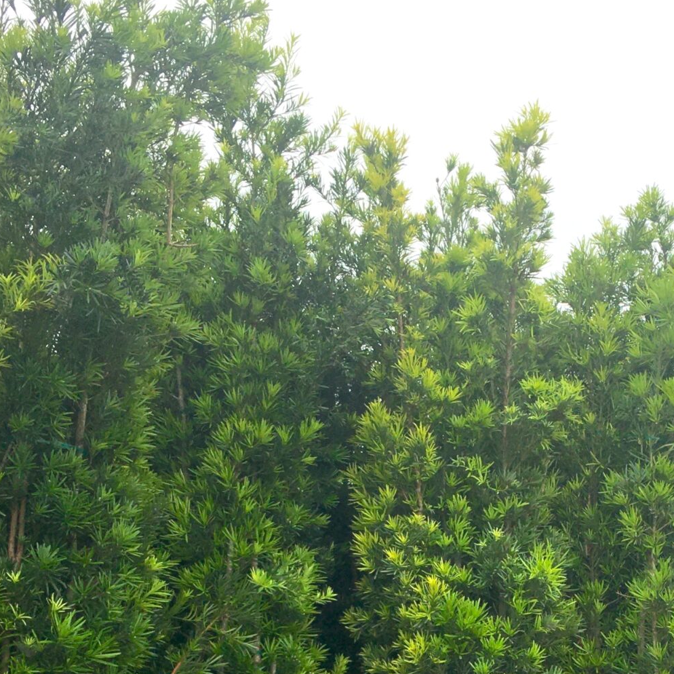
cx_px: 452
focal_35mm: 66
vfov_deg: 24.8
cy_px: 688
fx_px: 1454
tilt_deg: +8.6
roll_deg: +2.8
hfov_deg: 26.0
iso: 25
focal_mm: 4.15
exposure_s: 1/1261
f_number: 2.2
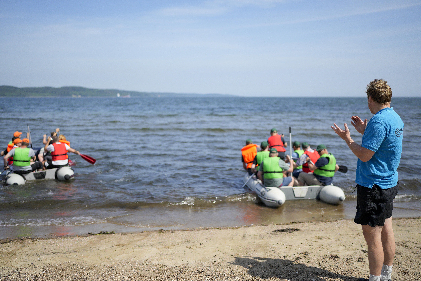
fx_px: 409
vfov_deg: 37.9
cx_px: 210
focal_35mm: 35
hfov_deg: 54.4
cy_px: 140
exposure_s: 1/10000
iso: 125
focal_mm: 35
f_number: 1.4
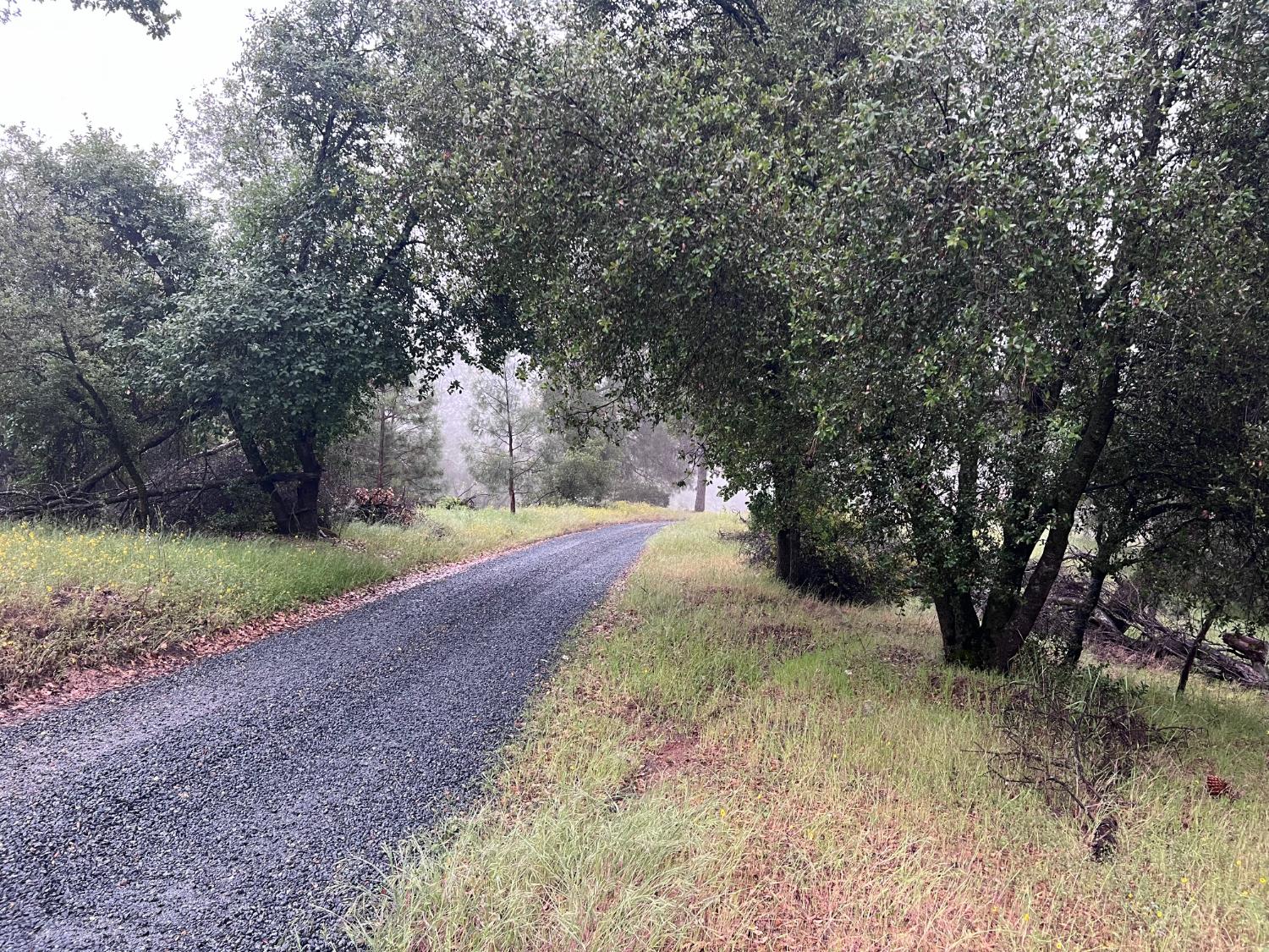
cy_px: 476
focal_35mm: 26
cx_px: 634
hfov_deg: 67.3
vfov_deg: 53.1
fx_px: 953
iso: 160
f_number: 1.5
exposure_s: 1/60
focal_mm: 5.7
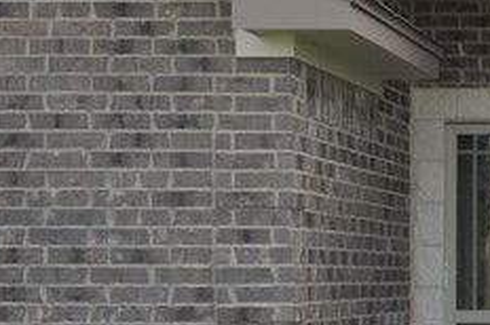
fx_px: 2297
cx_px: 956
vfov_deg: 8.1
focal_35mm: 169
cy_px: 251
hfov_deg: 11.1
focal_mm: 24
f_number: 8
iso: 100
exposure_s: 1/125
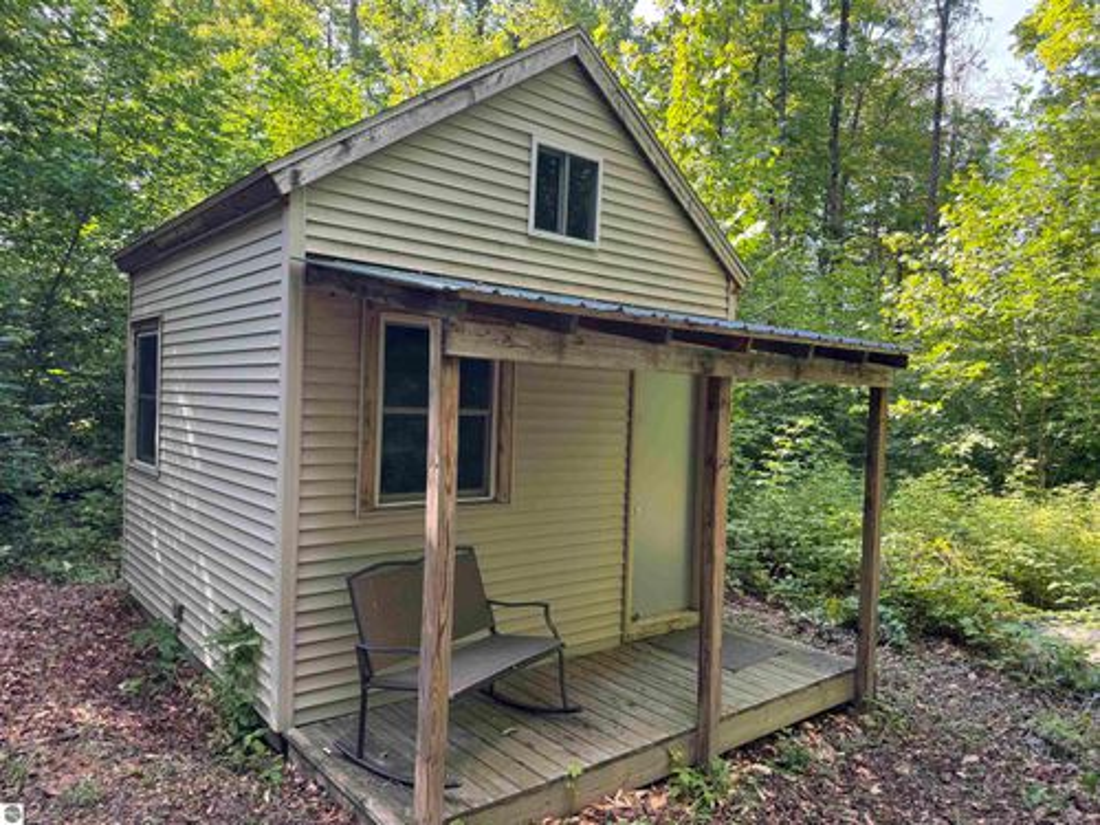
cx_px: 550
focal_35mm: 24
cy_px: 412
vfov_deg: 56.8
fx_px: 763
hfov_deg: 71.6
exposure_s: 1/152
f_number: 1.78
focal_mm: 6.76
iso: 64
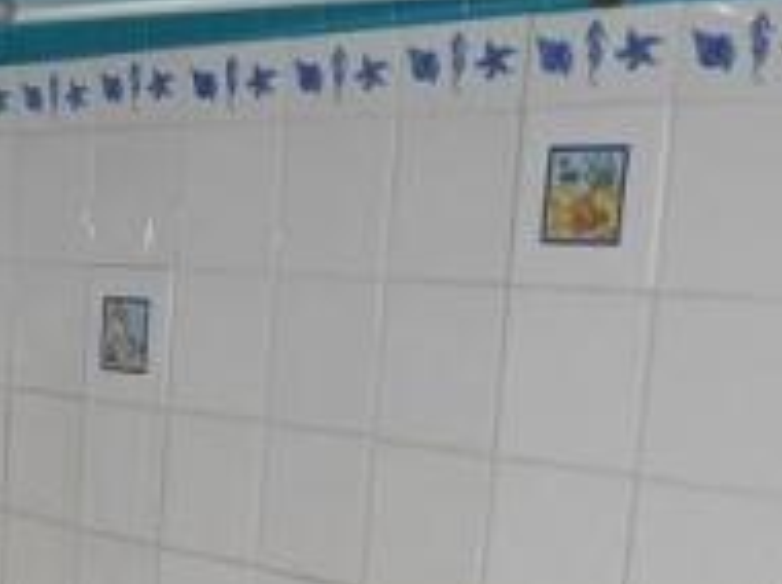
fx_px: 1940
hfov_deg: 21.0
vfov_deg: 16.2
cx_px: -187
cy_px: 755
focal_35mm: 86
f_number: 2.5
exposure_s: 1/60
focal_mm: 14
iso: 800
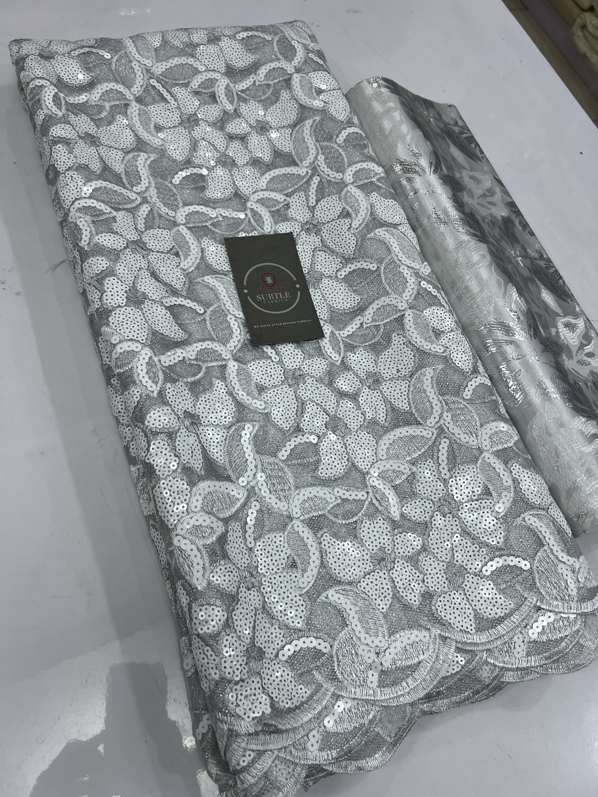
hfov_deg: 53.1
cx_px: 299
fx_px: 599
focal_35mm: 26
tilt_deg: -62.2
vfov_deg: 67.3
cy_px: 398
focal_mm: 5.7
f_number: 1.5
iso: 100
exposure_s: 1/100
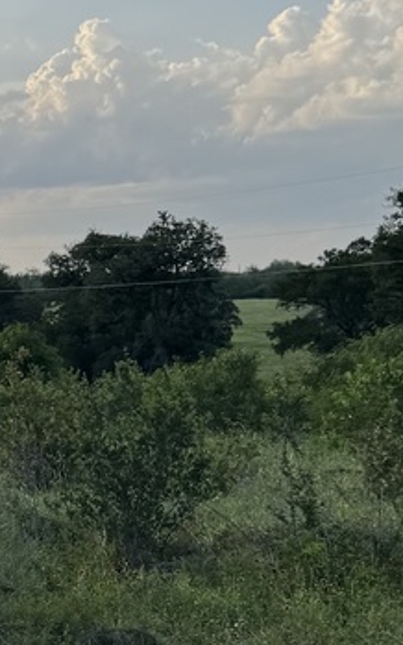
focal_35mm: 105
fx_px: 1846
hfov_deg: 11.7
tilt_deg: -1.8
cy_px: 408
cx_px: -283
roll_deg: +2.8
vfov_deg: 19.8
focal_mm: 6.76
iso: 80
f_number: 1.78
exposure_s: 1/3247
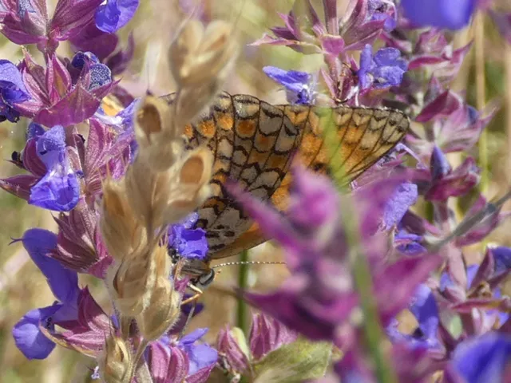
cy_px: 192
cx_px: 256
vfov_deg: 29.1
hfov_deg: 38.2
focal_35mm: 50
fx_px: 738
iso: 80
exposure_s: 1/160
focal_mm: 9
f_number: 3.9
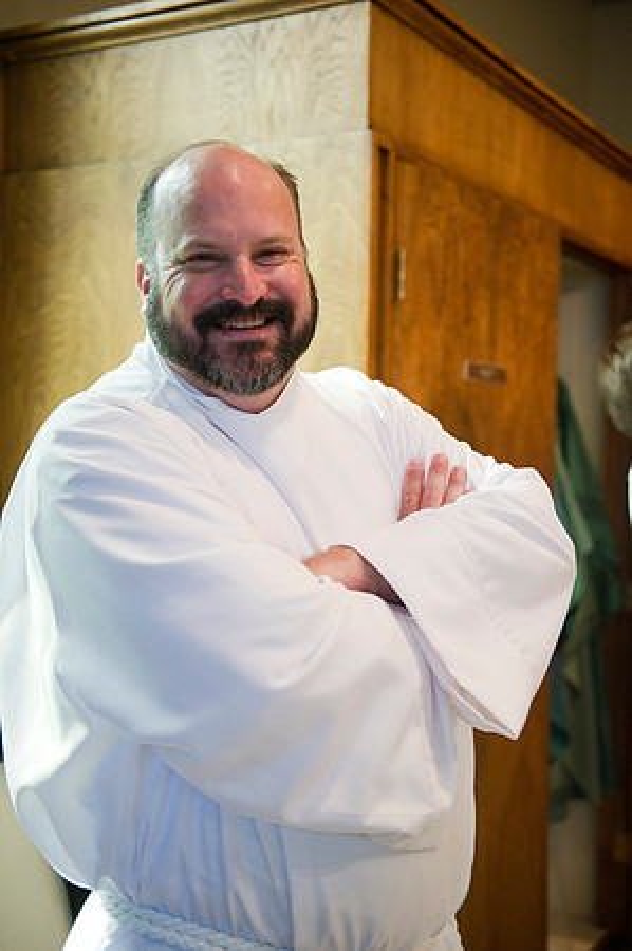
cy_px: 476
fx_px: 1267
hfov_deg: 28.0
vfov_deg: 41.2
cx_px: 316
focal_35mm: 48
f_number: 2.8
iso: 2000
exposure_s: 1/100
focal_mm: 48
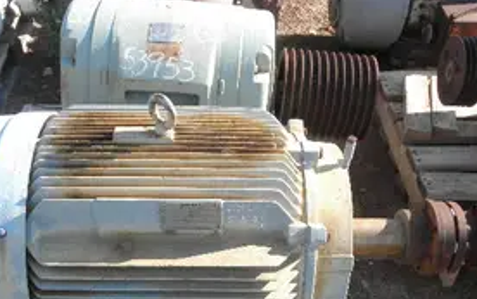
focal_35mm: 43
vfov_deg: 29.0
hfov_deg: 46.0
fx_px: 559
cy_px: 254
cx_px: 200
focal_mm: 5
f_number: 3
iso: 64
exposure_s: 1/250
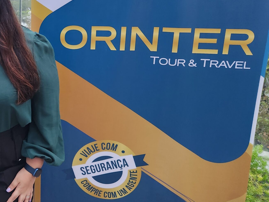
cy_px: 61
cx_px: 15
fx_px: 350
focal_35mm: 45
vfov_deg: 31.8
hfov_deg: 38.4
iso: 500
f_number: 1.8
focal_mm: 5.4
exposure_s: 1/120
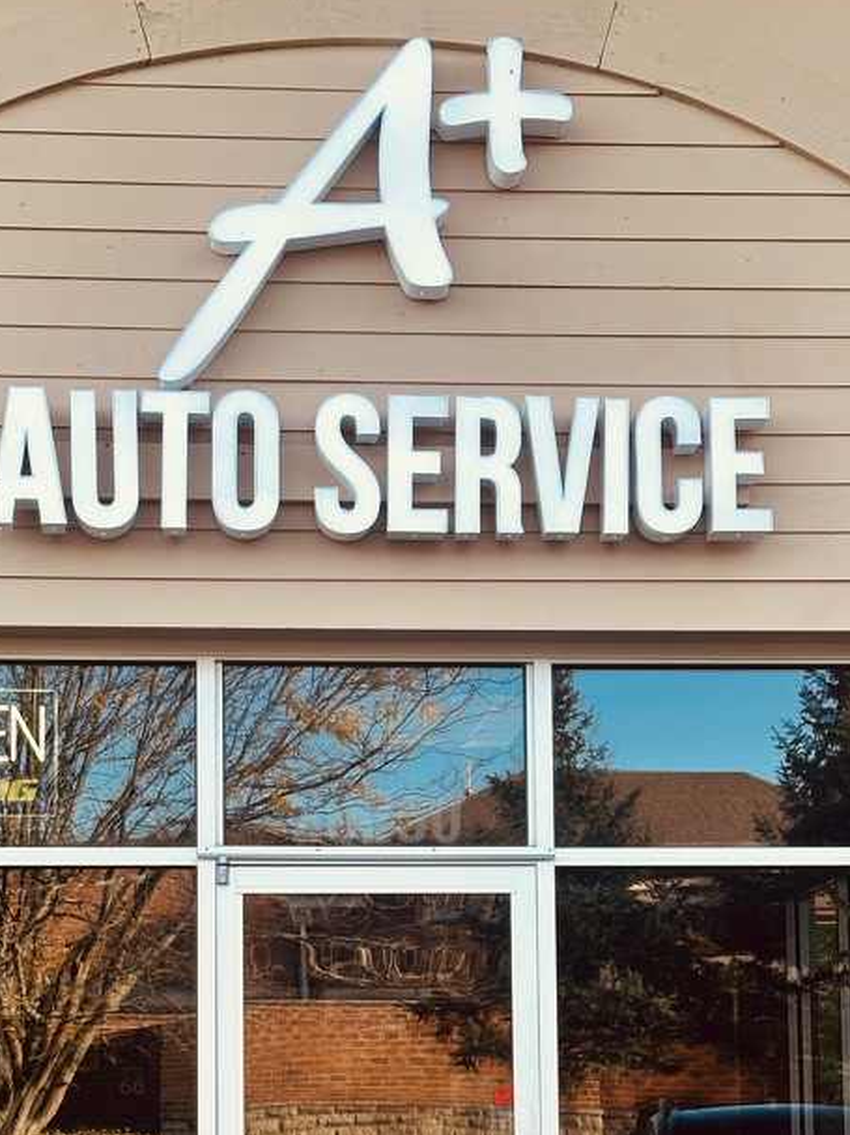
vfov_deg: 23.8
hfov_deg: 18.2
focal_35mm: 81
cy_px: 905
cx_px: 375
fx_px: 2653
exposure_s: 1/334
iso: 64
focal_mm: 6.86
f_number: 1.78
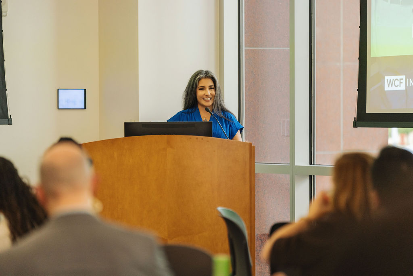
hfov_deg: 10.3
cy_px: 138
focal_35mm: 200
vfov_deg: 6.9
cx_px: 206
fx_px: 2295
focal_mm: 200
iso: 2000
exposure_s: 1/200
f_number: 2.8
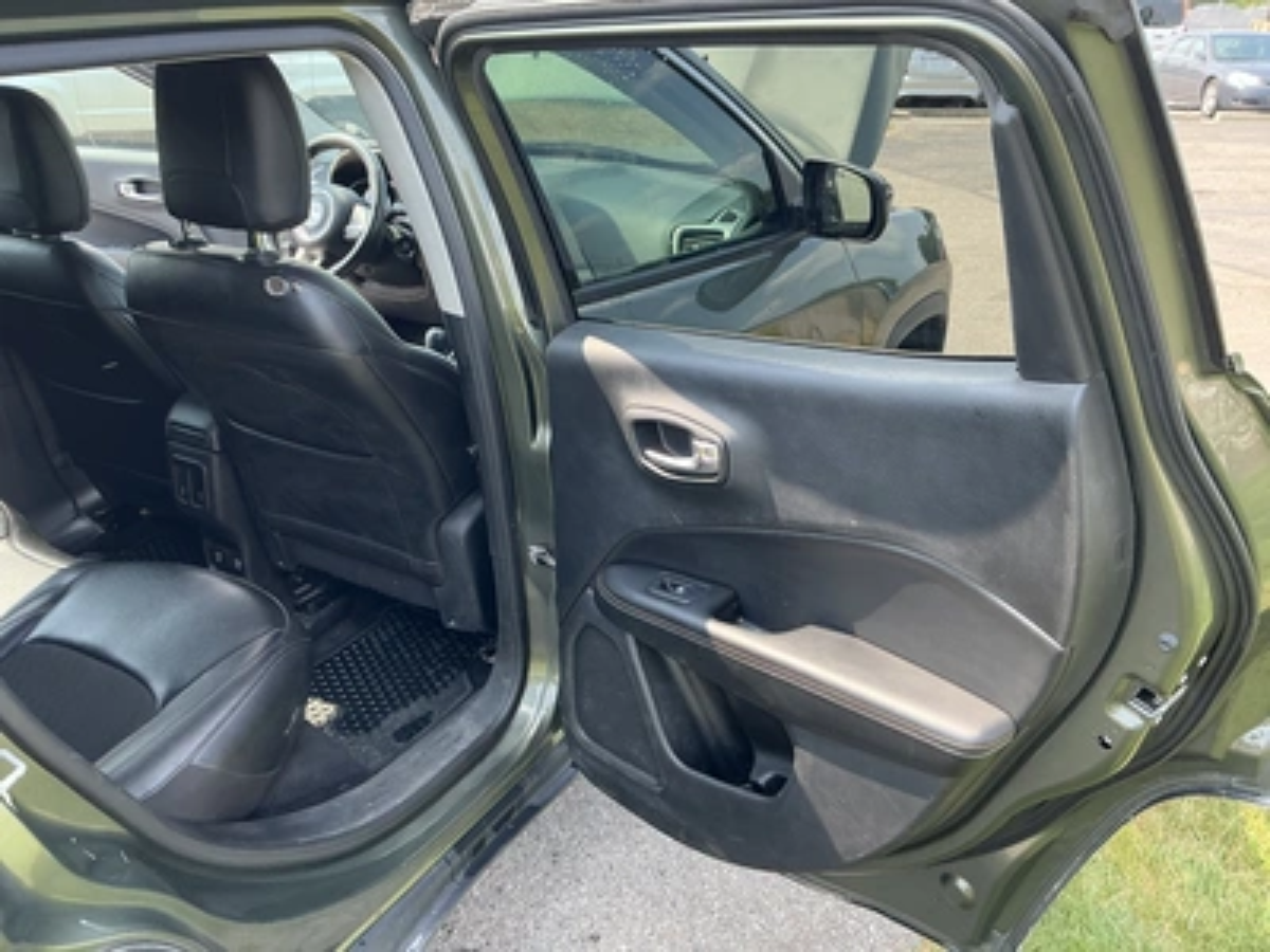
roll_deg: -0.3
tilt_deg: -20.3
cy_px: 476
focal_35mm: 28
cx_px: 635
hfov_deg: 63.4
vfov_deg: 49.7
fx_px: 1027
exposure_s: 1/151
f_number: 1.8
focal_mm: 3
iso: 32
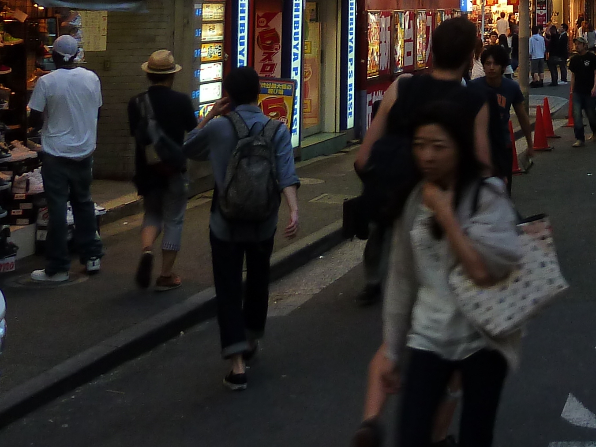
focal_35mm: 74
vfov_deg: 18.4
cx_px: 684
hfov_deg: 24.3
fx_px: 1274
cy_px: -156
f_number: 3.3
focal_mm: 4.1
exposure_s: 1/30
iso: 125
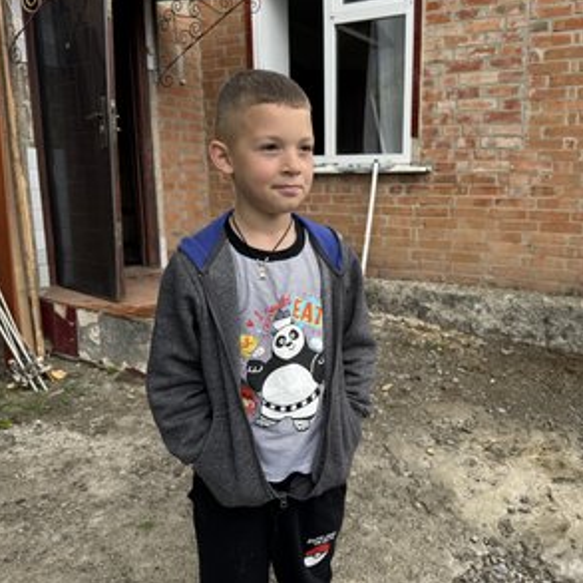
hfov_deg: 55.3
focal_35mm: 29
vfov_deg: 55.6
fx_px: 553
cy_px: 289
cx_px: 346
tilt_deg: -10.5
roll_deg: +1.4
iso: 80
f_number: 1.78
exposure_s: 1/782
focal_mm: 6.76
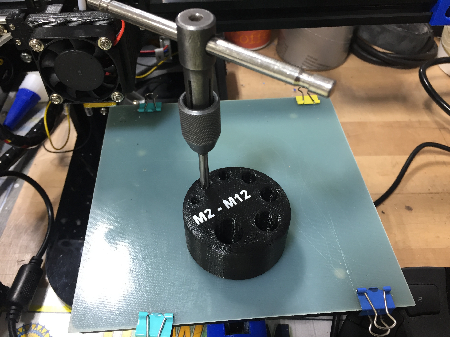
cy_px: 168
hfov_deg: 61.7
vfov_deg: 48.2
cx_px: 225
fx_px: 377
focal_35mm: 29
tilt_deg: -47.3
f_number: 2.2
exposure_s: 1/30
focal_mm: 4.15
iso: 64
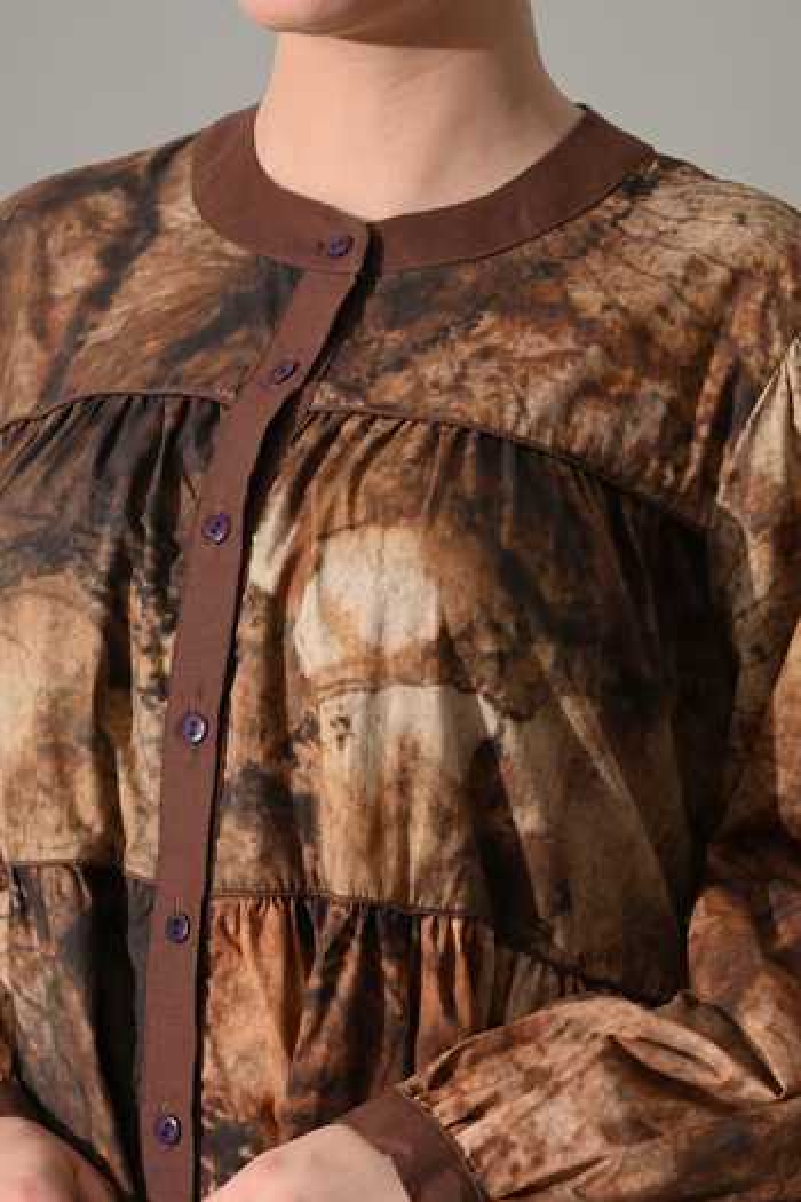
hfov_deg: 15.0
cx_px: 400
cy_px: 601
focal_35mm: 91
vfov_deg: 22.4
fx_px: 3037
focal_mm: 91
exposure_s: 1/160
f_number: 8
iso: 160
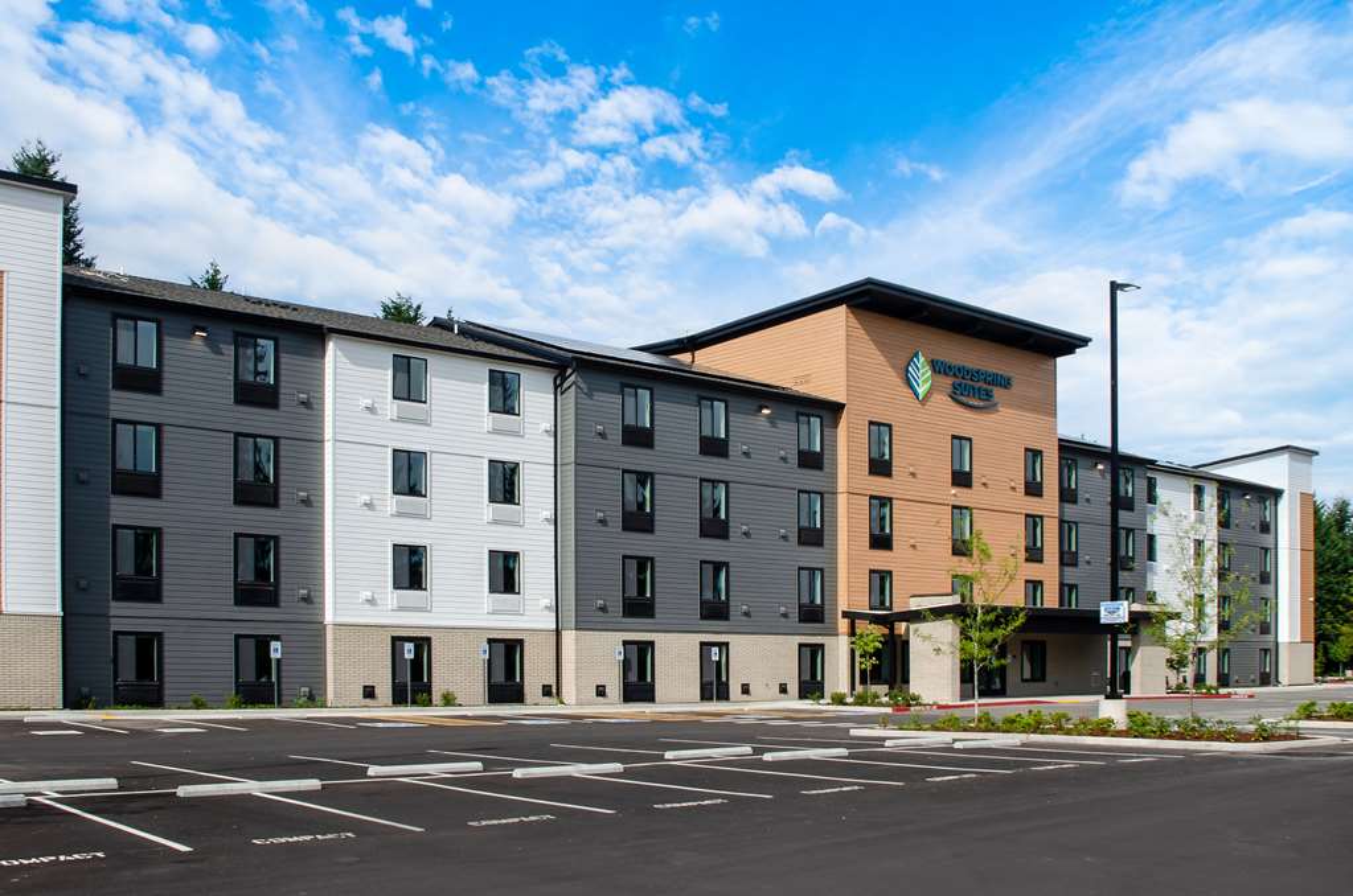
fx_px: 1013
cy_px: 448
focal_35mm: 27
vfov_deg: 47.8
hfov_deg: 67.5
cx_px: 676
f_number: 8
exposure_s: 1/250
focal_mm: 18
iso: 100
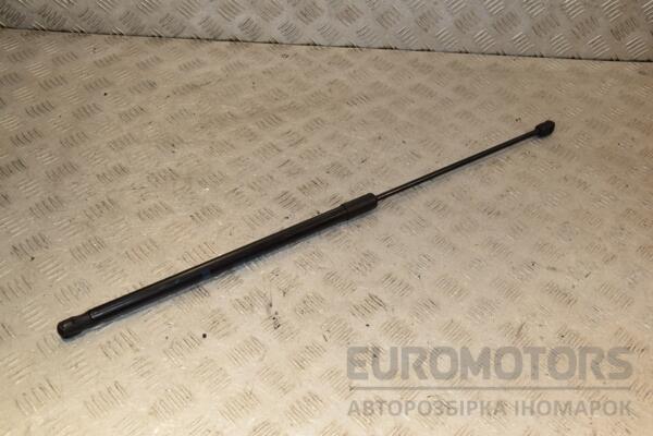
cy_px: 218
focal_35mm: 38
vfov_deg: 35.5
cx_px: 326
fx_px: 680
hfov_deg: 51.3
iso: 800
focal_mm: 25
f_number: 7.1
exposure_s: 1/200
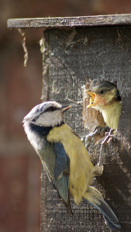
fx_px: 2921
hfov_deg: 2.6
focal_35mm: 473
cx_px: 74
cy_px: 116
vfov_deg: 4.6
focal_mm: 300
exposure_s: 1/500
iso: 320
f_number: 5.6
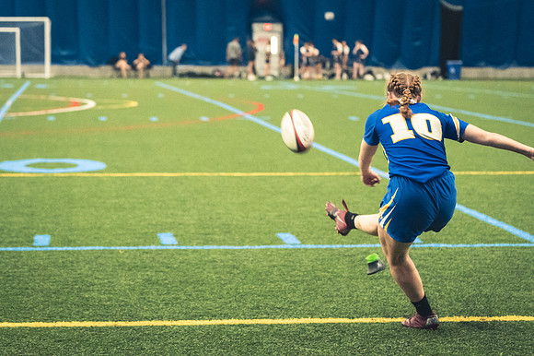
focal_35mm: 105
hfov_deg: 19.5
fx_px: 1557
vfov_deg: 13.0
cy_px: 178
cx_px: 267
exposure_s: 1/500
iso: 12800
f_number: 2.8
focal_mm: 70
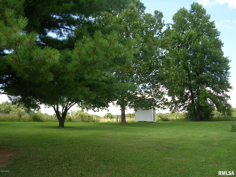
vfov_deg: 37.7
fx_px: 259
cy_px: 88
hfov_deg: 49.0
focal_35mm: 38
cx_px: 118
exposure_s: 1/332
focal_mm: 5.8
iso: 50
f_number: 2.8
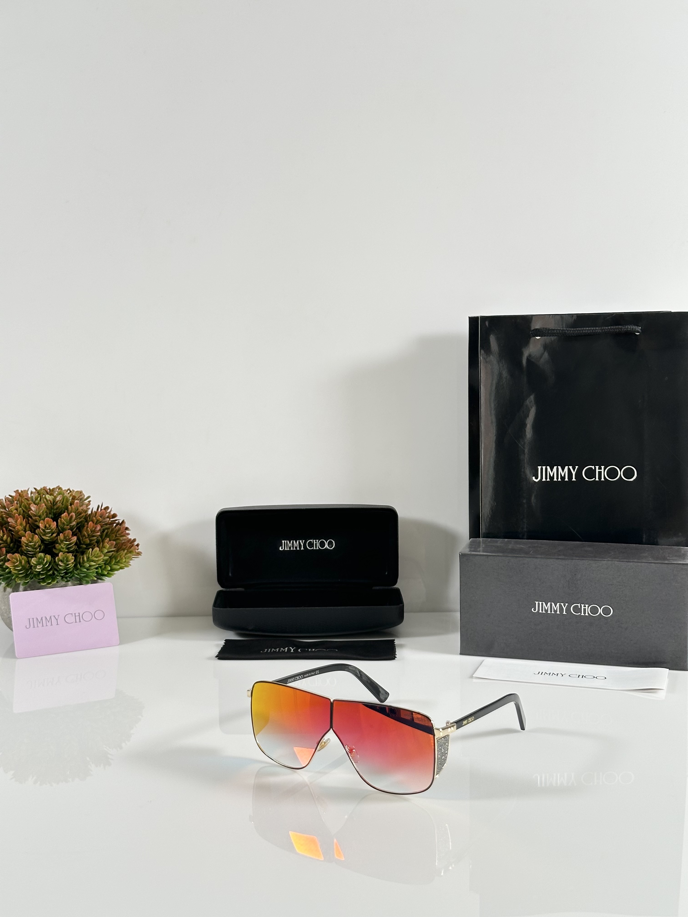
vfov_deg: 39.7
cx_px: 344
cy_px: 458
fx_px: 1272
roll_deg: +0.6
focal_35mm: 48
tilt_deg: -7.4
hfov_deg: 30.3
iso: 80
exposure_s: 1/100
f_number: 1.78
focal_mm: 6.86
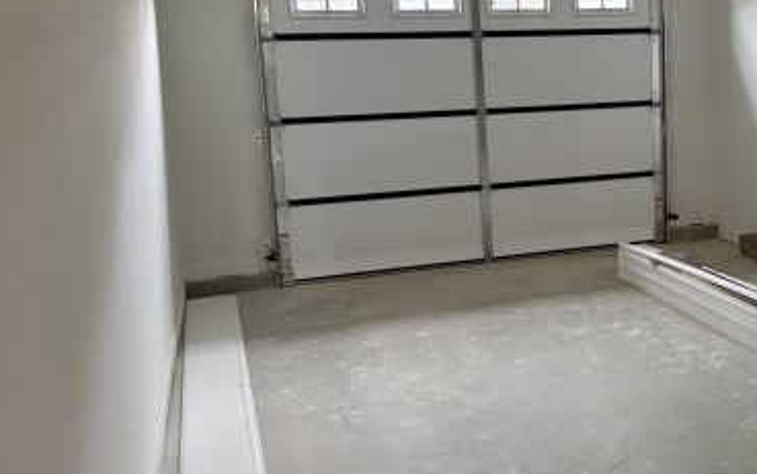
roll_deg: +1.2
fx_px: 949
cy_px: 181
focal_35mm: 46
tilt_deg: -8.2
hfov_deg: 40.7
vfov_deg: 27.9
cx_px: 658
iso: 800
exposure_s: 1/40
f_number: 1.78
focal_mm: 6.76
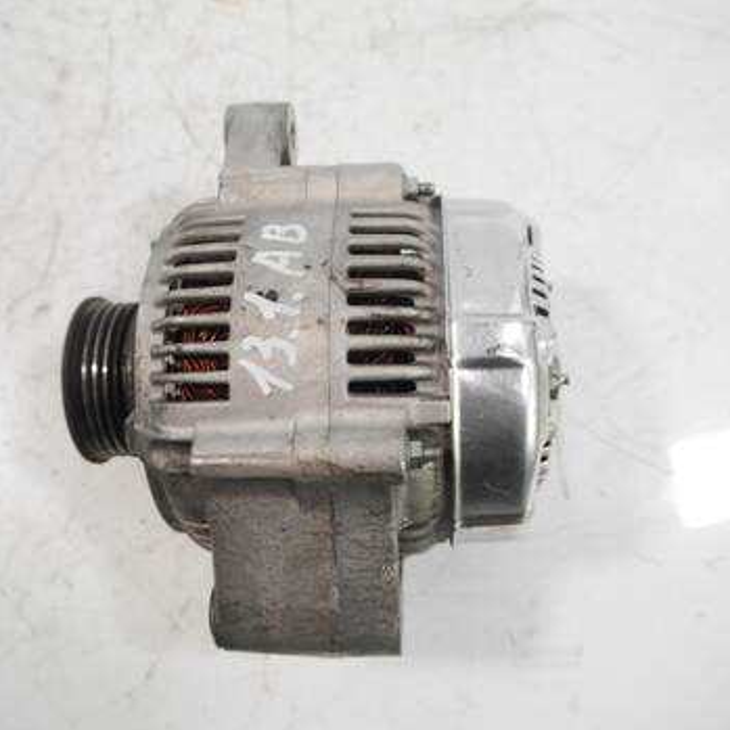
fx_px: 811
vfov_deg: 48.4
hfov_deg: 48.4
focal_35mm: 34
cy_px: 374
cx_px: 349
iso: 640
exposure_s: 1/60
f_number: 3.5
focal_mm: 14
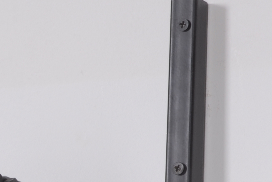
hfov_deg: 3.6
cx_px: -214
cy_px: 206
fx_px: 4292
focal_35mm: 567
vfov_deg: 2.4
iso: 100
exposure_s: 1/200
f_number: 14
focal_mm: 85
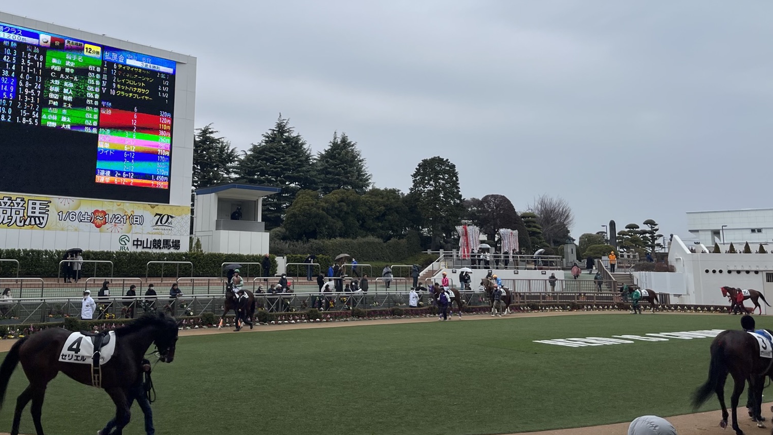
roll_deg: -0.9
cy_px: 137
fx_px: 738
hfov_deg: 55.0
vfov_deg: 32.5
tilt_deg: +9.1
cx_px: 317
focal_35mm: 36
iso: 50
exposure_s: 1/1721
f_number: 1.6
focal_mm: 5.1
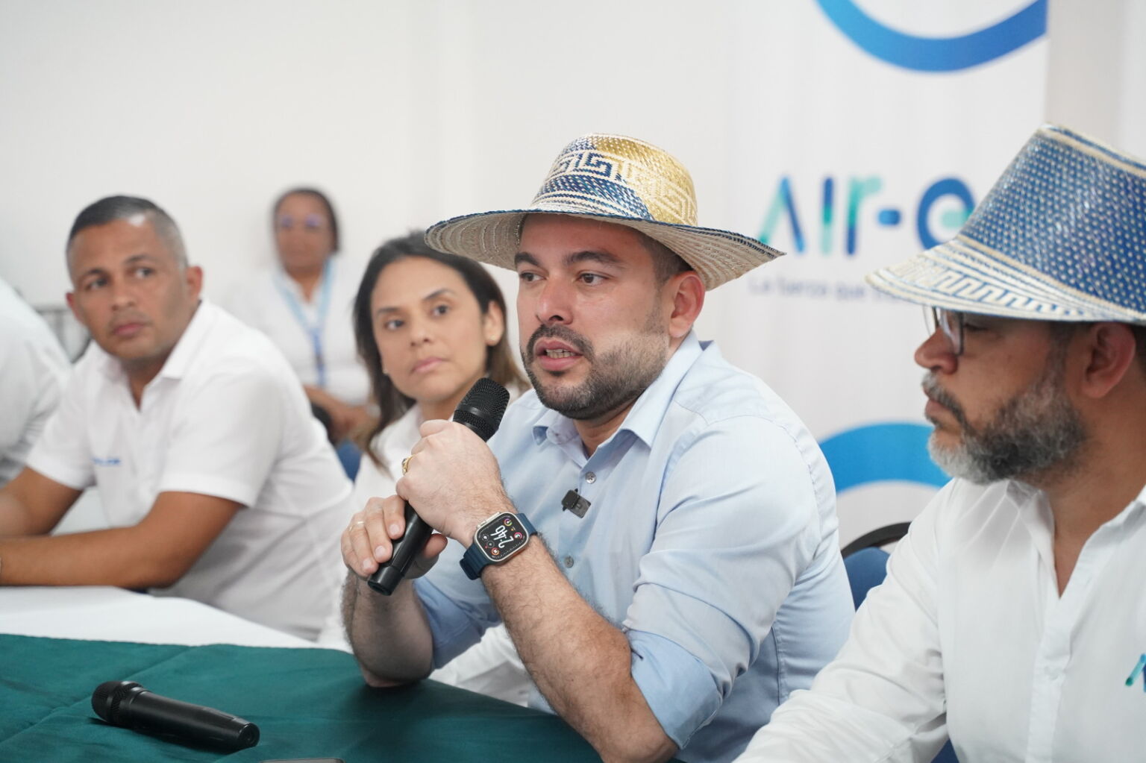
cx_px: 573
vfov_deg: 18.2
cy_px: 382
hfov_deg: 27.0
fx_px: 2387
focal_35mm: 75
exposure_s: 1/125
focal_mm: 75
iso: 6400
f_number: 3.5
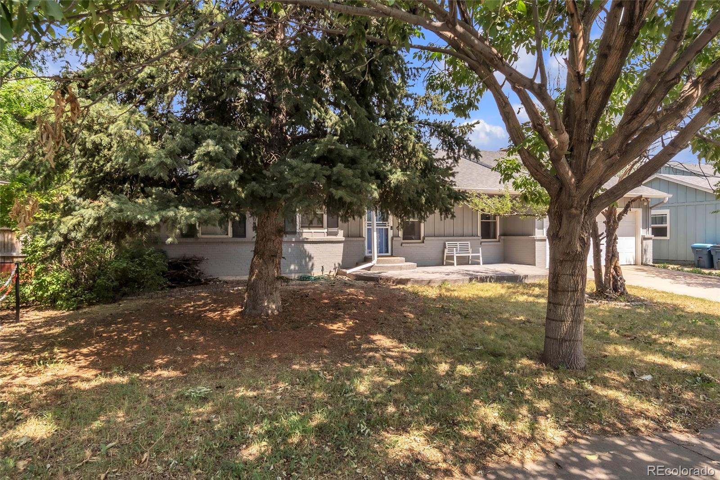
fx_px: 440
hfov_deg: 78.6
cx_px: 360
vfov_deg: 57.2
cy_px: 240
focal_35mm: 22
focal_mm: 15
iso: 250
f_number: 9
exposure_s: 1/125
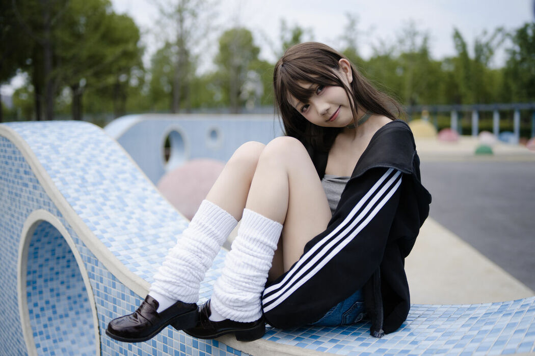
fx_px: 520
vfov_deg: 37.9
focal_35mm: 35
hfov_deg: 54.4
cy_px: 178
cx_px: 268
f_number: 1.4
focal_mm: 35
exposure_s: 1/6400
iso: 100
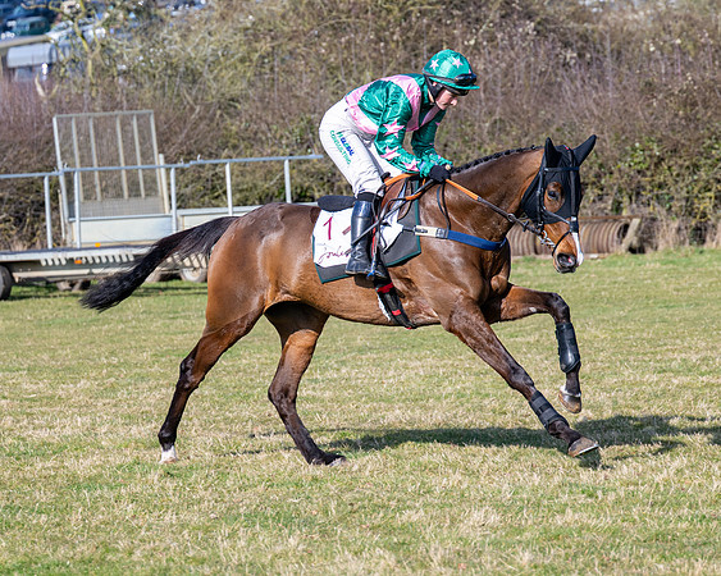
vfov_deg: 8.4
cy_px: 308
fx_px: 3943
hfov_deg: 10.4
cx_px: 300
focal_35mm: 185
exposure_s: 1/2000
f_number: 2.8
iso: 100
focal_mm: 85
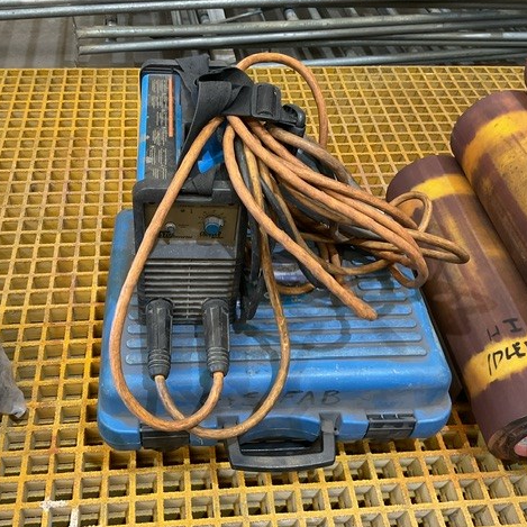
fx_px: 603
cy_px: 266
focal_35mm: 35
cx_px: 225
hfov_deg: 47.1
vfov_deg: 47.2
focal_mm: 3
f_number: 1.8
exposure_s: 1/60
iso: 160
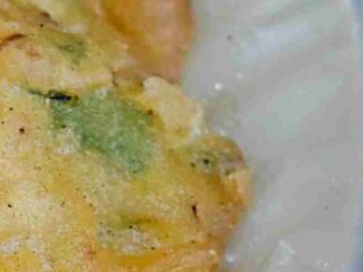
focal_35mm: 606
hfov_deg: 3.2
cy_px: 77
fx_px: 6347
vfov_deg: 2.4
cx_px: -671
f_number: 3.2
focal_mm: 50
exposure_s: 1/200
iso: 220
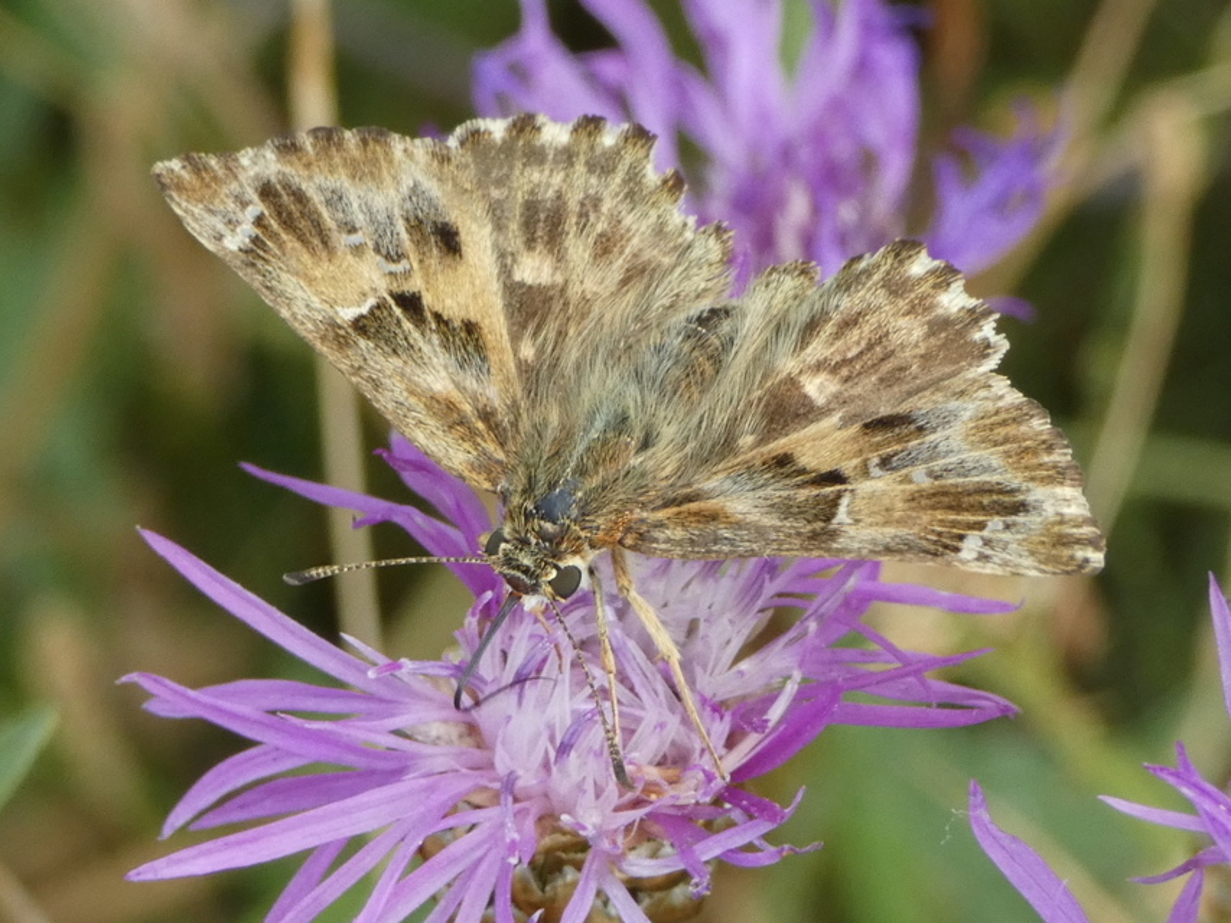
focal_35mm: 135
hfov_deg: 14.6
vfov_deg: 11.0
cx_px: 616
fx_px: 4801
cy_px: 462
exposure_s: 1/80
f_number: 5.3
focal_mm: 24.2
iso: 250
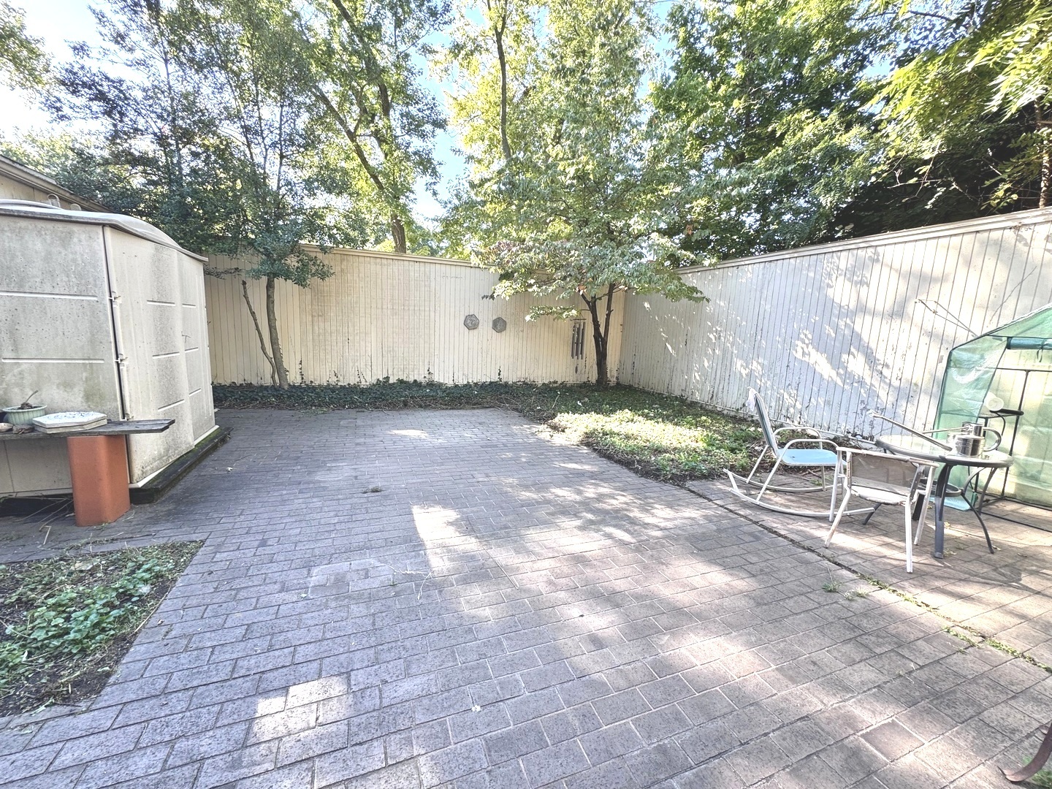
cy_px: 394
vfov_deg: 85.7
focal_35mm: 14
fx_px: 425
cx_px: 526
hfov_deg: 102.1
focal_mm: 2.22
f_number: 2.2
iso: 40
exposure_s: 1/99
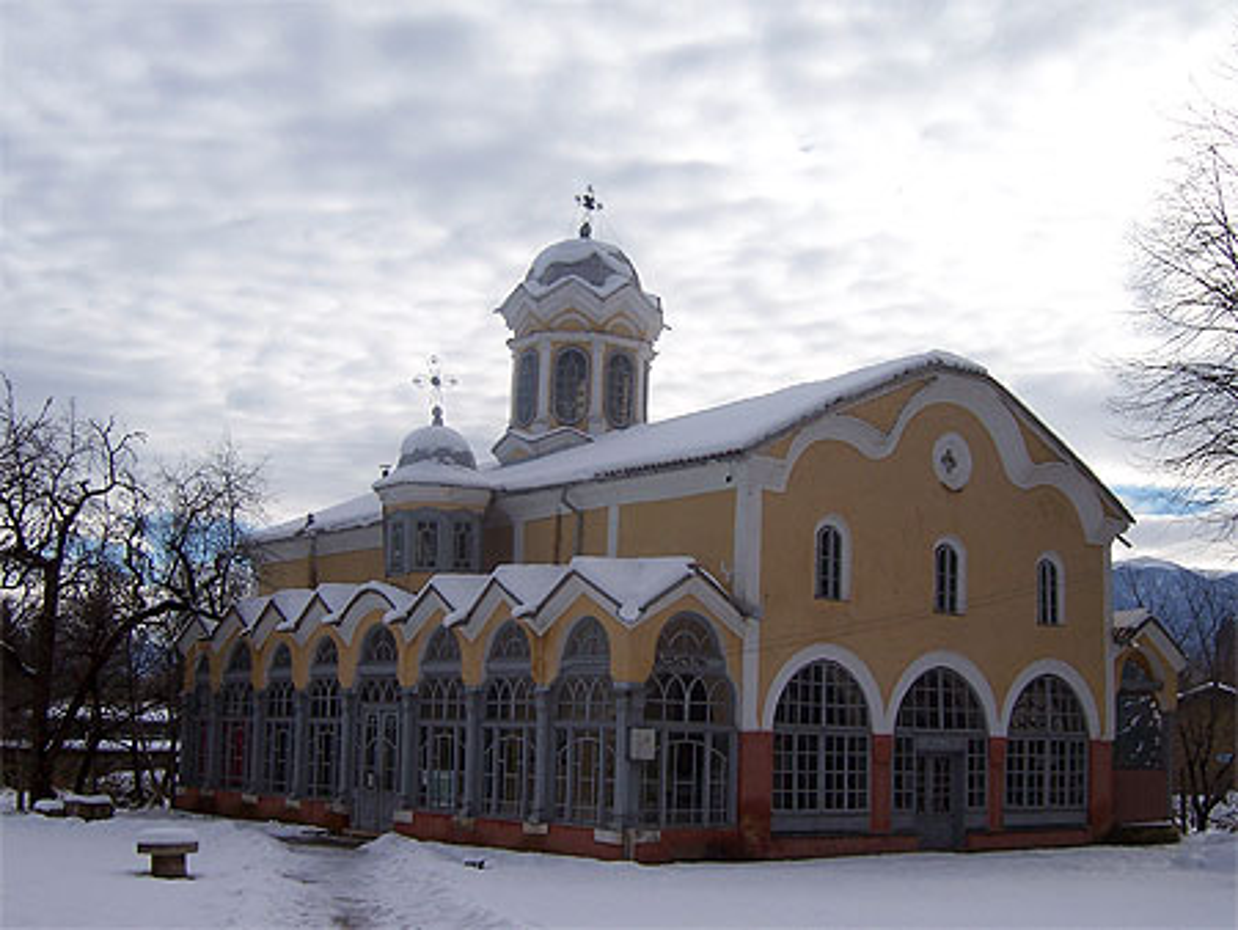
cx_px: 619
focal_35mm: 44
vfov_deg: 32.9
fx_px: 1574
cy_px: 465
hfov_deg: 42.9
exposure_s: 1/750
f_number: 5.6
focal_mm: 7.3
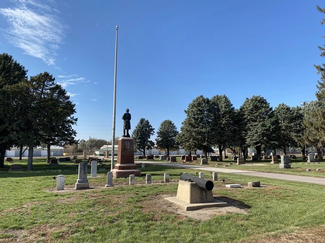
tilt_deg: +7.8
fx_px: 244
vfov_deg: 53.1
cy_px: 122
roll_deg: +0.2
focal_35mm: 26
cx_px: 162
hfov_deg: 67.3
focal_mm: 4.25
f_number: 1.8
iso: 32
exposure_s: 1/2315
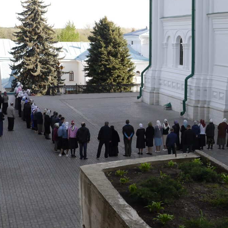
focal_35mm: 61
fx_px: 455
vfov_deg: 28.1
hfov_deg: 27.6
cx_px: 182
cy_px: 94
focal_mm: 20
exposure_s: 1/125
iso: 160
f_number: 5.6
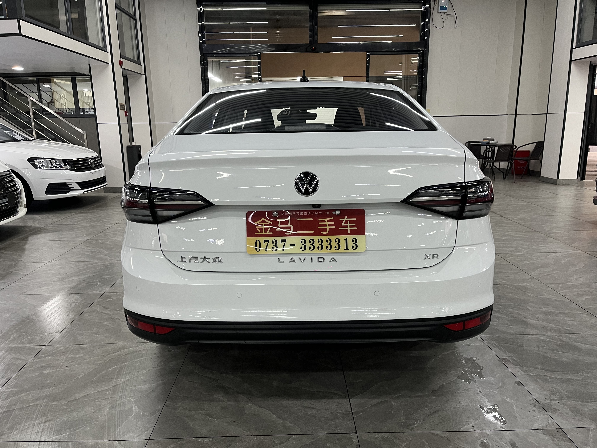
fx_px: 448
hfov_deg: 67.3
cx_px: 298
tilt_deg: -14.1
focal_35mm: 26
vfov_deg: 53.1
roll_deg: +0.4
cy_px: 224
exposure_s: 1/50
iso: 160
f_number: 1.6
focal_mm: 5.1
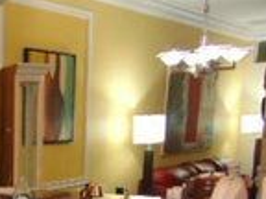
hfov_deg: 22.6
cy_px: 234
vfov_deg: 18.9
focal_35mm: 74
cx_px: -108
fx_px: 569
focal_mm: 4.5
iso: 200
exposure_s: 1/30
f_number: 3
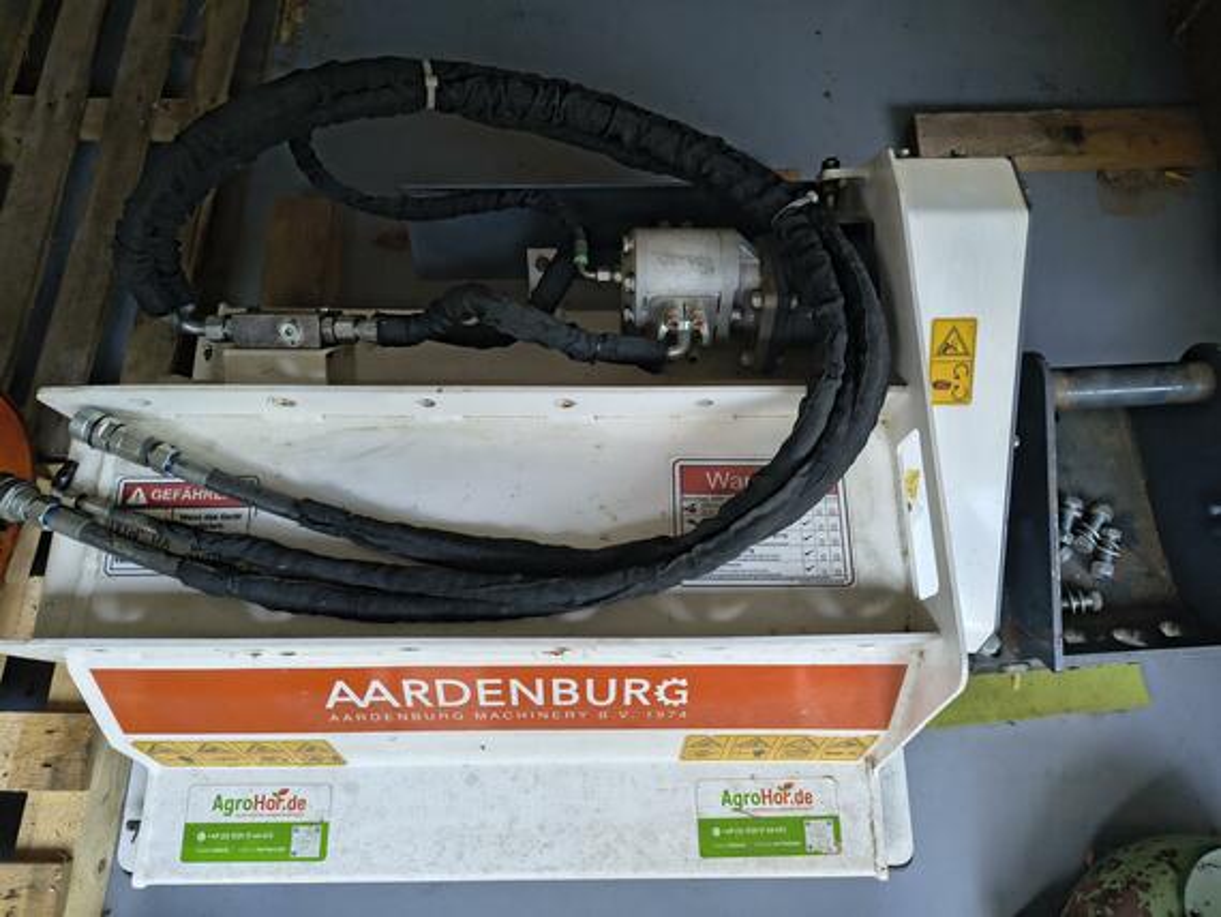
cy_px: 458
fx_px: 847
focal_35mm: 24
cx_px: 610
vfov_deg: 56.9
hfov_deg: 71.6
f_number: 1.8
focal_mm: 5.56
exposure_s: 1/100
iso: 623
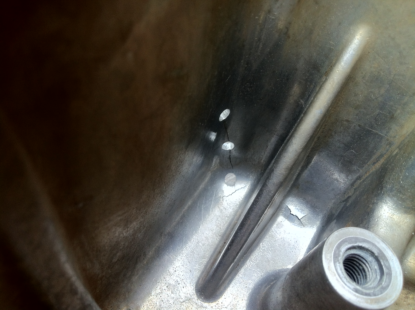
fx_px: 419
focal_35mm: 35
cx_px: 208
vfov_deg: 40.6
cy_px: 155
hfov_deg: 52.7
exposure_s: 1/120
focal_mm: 3.85
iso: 100
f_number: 2.8
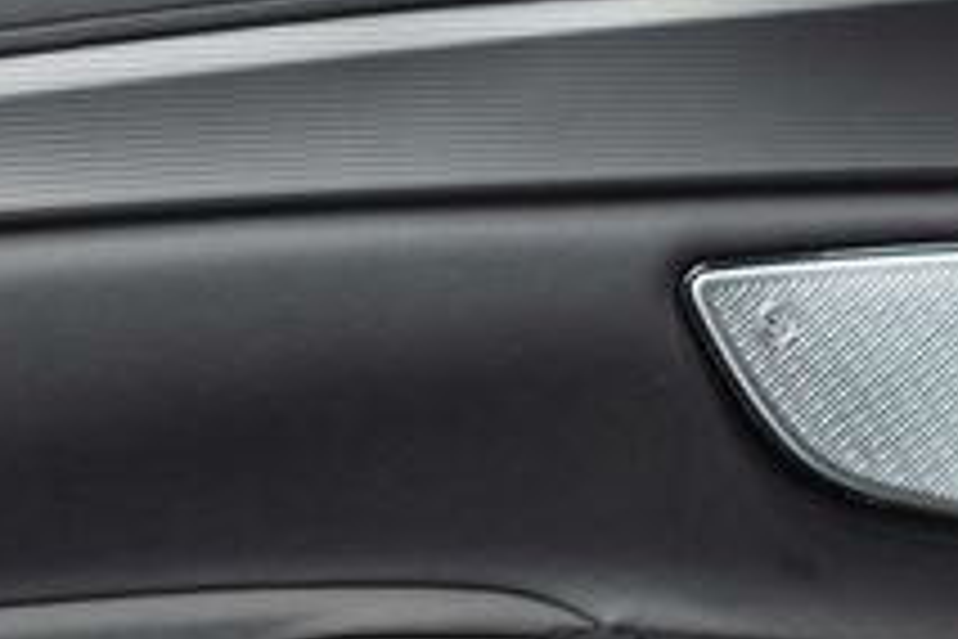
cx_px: 306
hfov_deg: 24.1
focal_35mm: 84
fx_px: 2235
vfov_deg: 15.8
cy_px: 713
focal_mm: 28
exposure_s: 1/40
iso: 640
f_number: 3.2
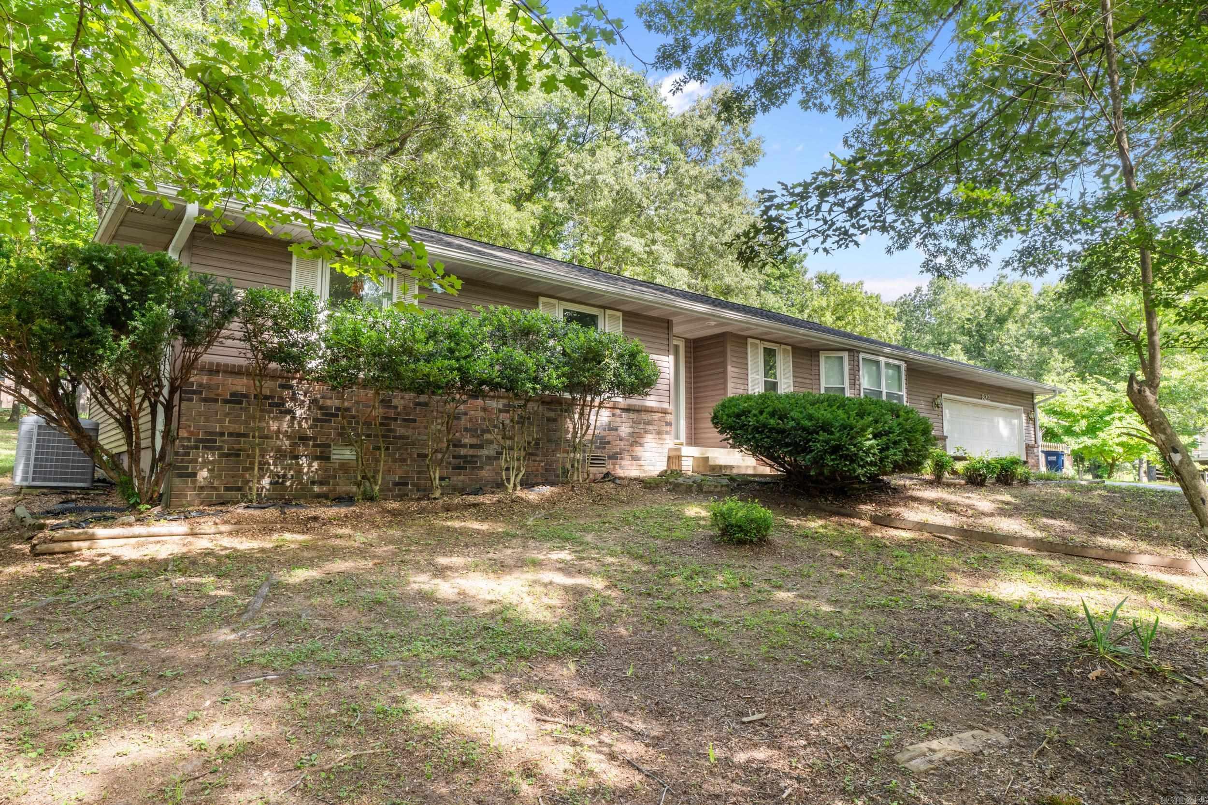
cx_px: 604
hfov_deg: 78.5
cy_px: 402
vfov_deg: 57.1
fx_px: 740
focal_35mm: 22
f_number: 9
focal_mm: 14.7
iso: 200
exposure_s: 1/30
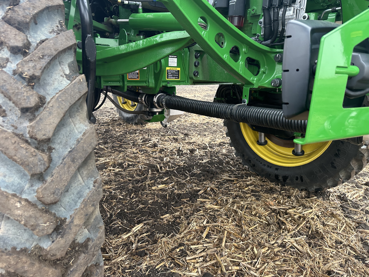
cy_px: 138
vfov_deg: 56.8
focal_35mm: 24
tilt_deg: -14.4
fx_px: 256
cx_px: 184
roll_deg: -2.5
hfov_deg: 71.6
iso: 125
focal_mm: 6.86
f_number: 1.78
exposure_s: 1/121
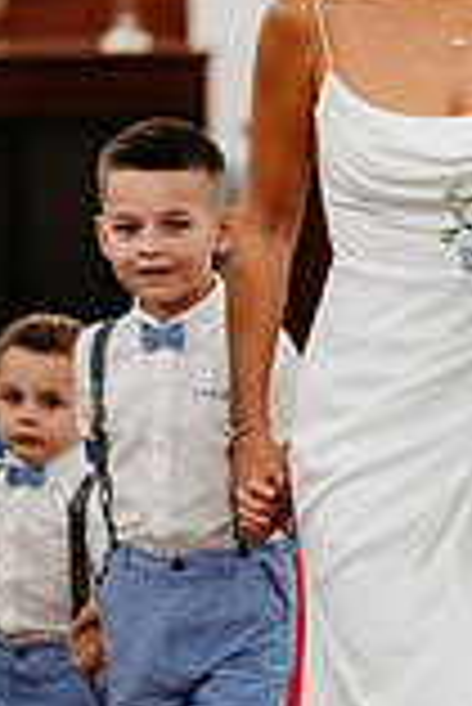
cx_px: 501
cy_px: 337
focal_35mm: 243
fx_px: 4768
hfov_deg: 5.6
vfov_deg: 8.5
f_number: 1.8
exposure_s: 1/200
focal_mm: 85
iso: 900
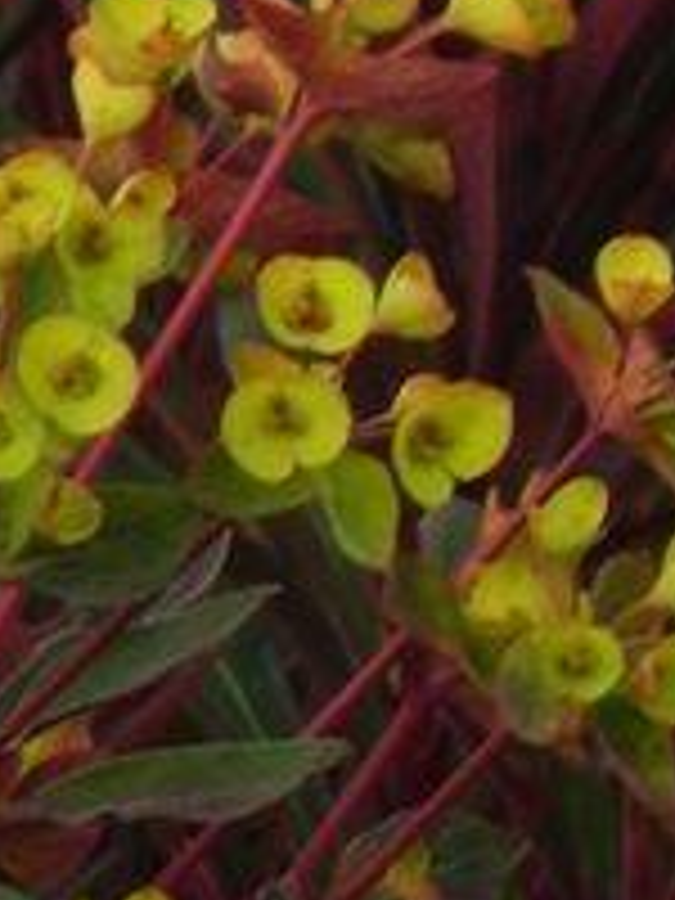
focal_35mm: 1345
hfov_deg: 1.1
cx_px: -248
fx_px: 34969
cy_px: 796
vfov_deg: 1.5
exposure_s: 1/40
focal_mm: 59.9
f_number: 5
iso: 160
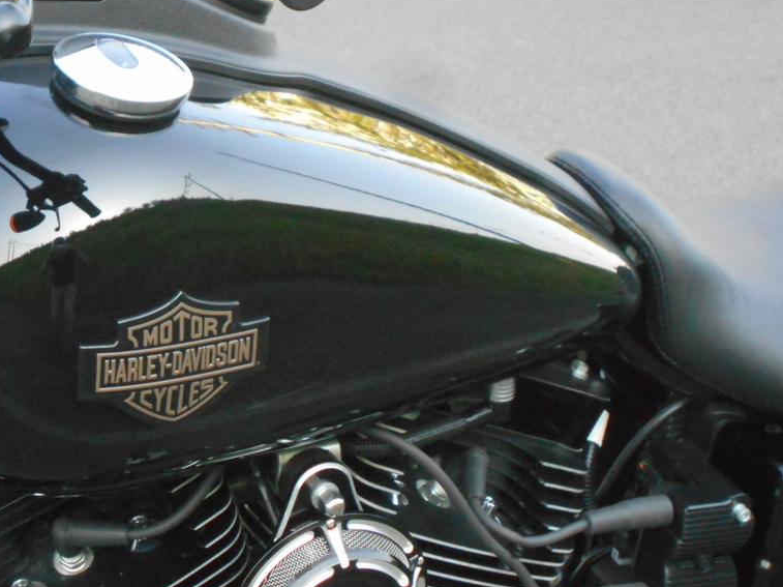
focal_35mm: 92
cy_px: 185
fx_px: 2080
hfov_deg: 21.2
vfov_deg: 16.0
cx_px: 213
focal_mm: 10
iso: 560
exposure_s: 1/250
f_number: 4.9
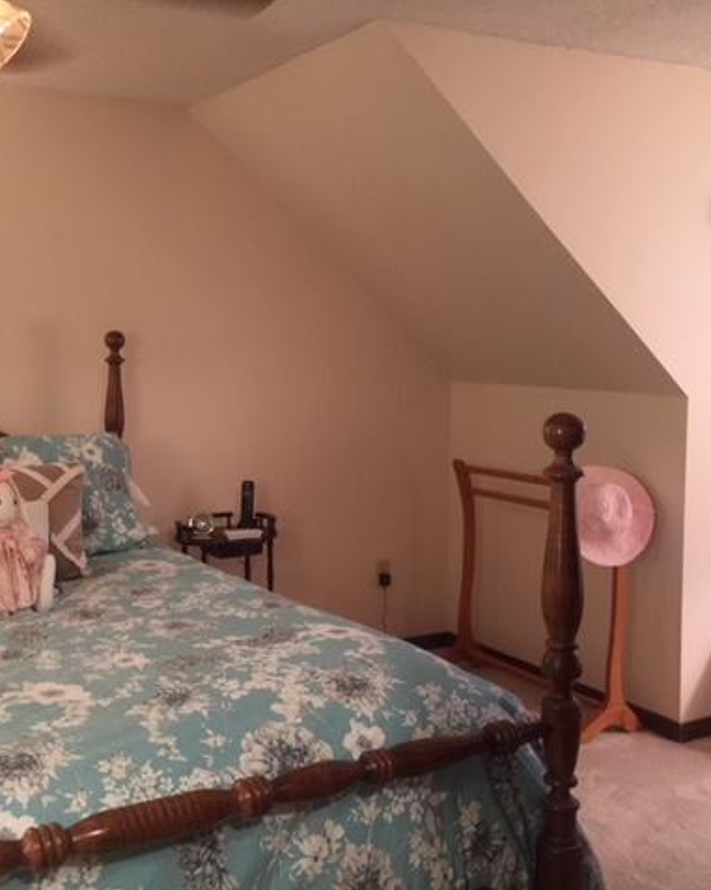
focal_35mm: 38
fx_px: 1000
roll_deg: -0.7
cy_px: 444
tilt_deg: -4.4
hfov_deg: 38.7
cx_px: 244
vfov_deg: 48.0
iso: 125
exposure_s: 1/10
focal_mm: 4.15
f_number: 2.2
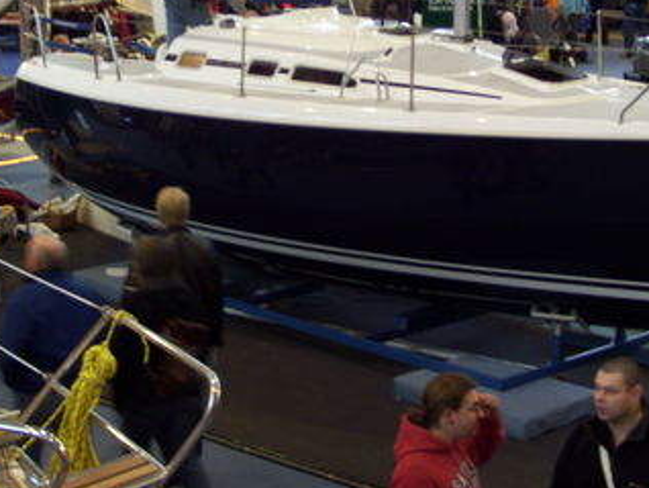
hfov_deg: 22.2
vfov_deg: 16.7
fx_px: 1651
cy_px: 124
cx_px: 382
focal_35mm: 88
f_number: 3.4
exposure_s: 1/15
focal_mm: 9.4
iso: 160
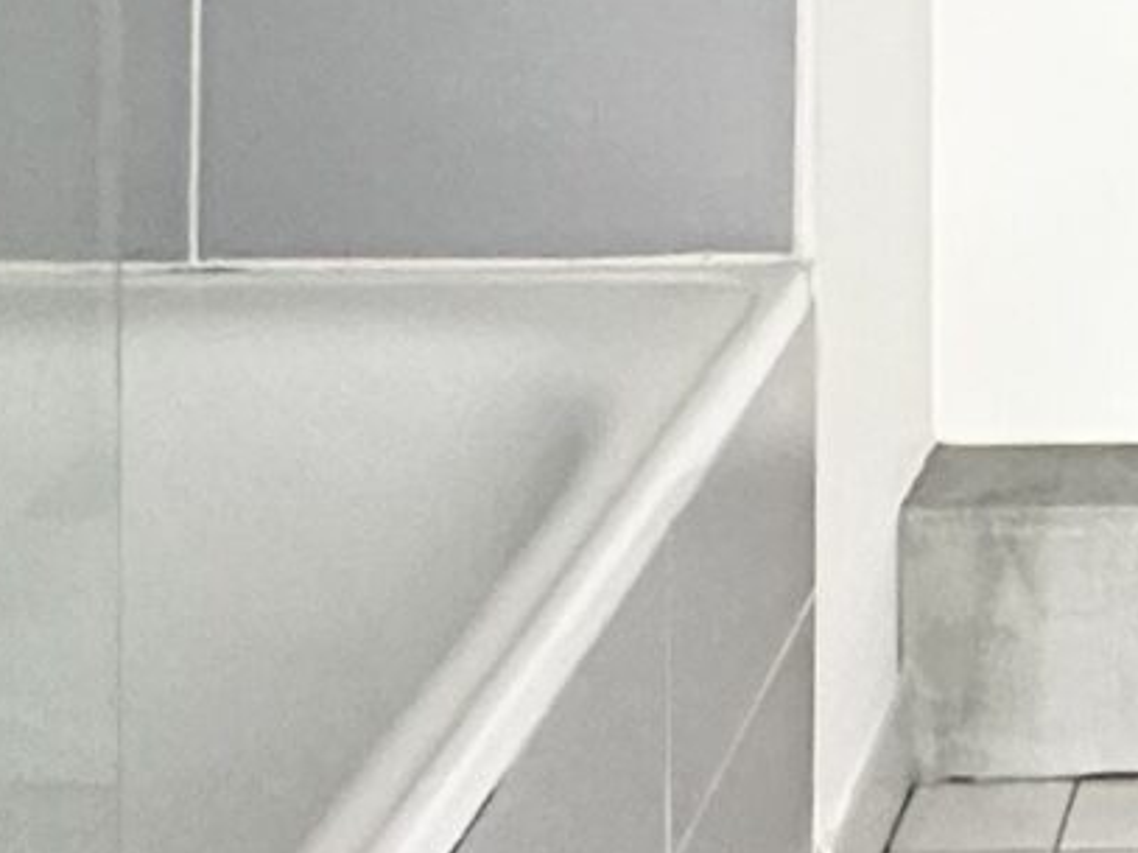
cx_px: 1616
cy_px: -973
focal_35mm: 88
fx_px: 2892
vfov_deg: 13.7
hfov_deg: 19.8
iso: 1250
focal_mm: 2.22
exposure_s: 1/60
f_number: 2.2
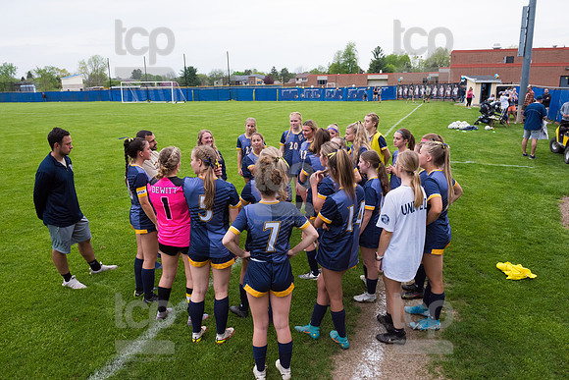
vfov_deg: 48.0
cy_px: 190
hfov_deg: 67.4
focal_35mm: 27
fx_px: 427
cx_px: 284
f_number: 7.1
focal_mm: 27
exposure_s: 1/640
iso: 1600
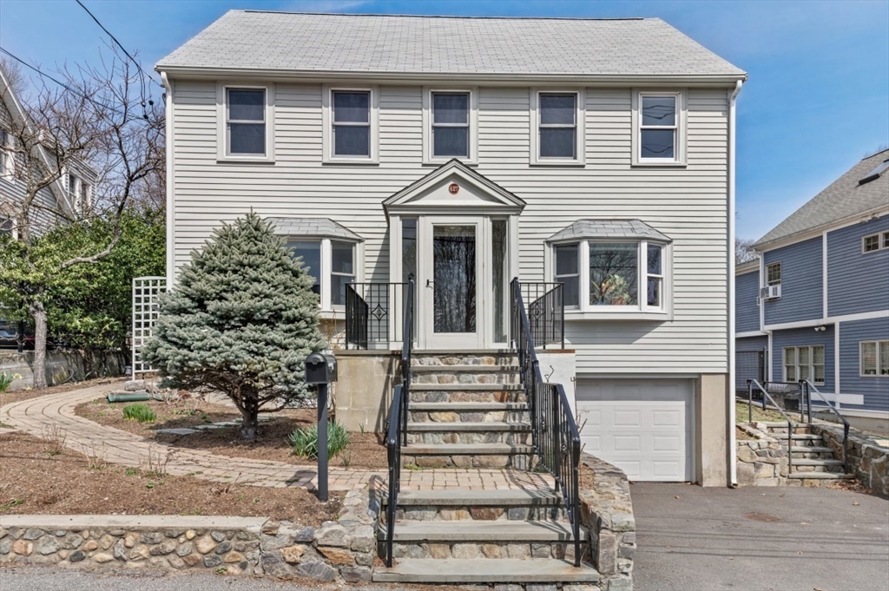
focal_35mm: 24
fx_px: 592
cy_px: 296
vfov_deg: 53.1
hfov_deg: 73.8
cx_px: 444
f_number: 8
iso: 100
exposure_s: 1/400
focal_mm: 24
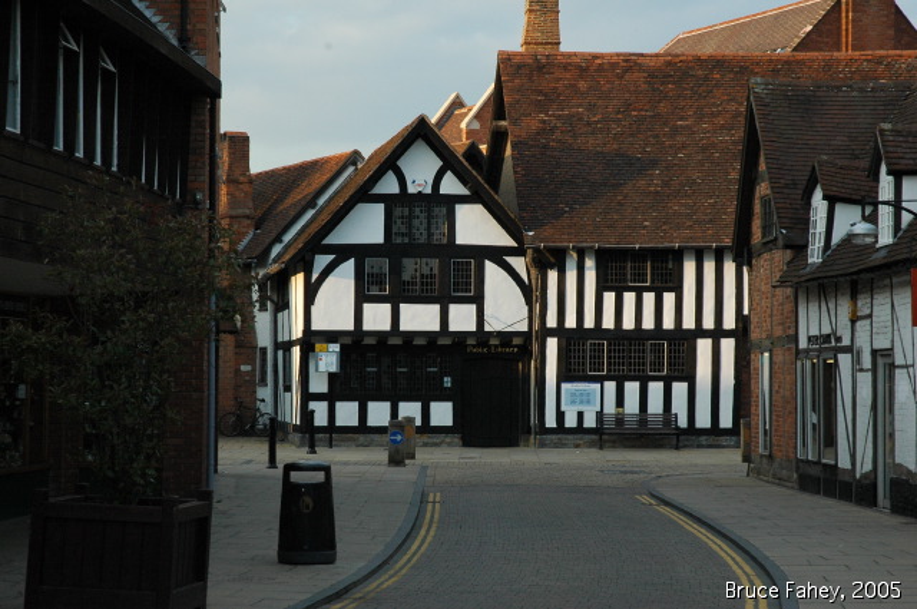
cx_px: 458
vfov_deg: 14.7
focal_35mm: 93
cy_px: 304
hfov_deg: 21.9
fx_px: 2366
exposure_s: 1/200
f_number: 10
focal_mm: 62
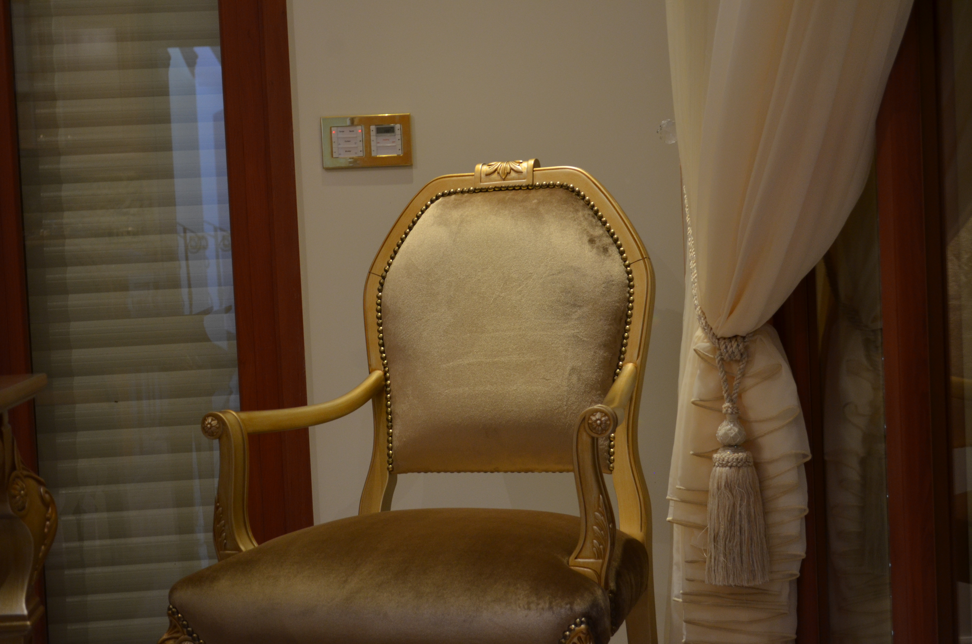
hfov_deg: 33.5
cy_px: 322
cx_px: 486
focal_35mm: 60
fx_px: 1617
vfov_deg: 22.5
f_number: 5.3
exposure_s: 1/25
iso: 640
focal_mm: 40
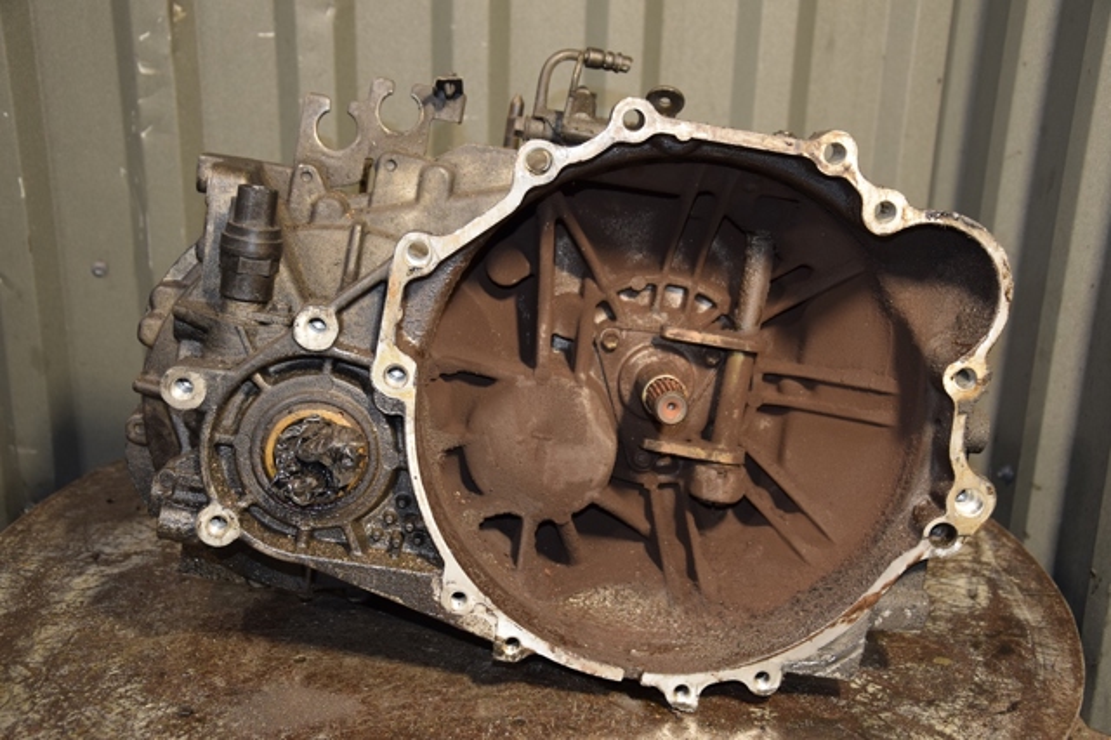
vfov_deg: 26.5
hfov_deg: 38.9
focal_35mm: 51
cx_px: 556
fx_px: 1573
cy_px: 370
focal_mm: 34
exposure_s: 1/60
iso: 800
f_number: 5
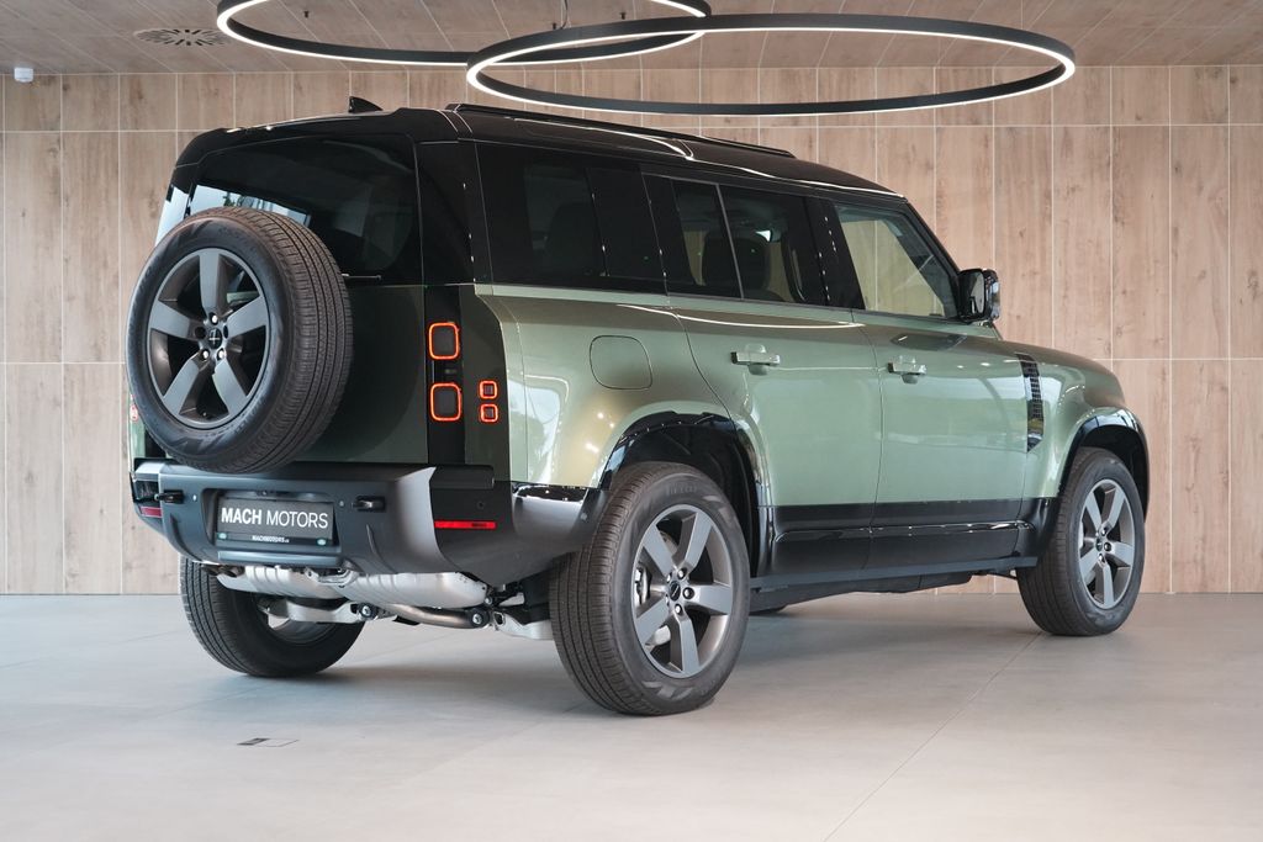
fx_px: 2140
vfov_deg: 22.3
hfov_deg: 32.9
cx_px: 632
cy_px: 421
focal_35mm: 61
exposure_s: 1/160
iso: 6400
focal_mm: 61
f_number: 5.6
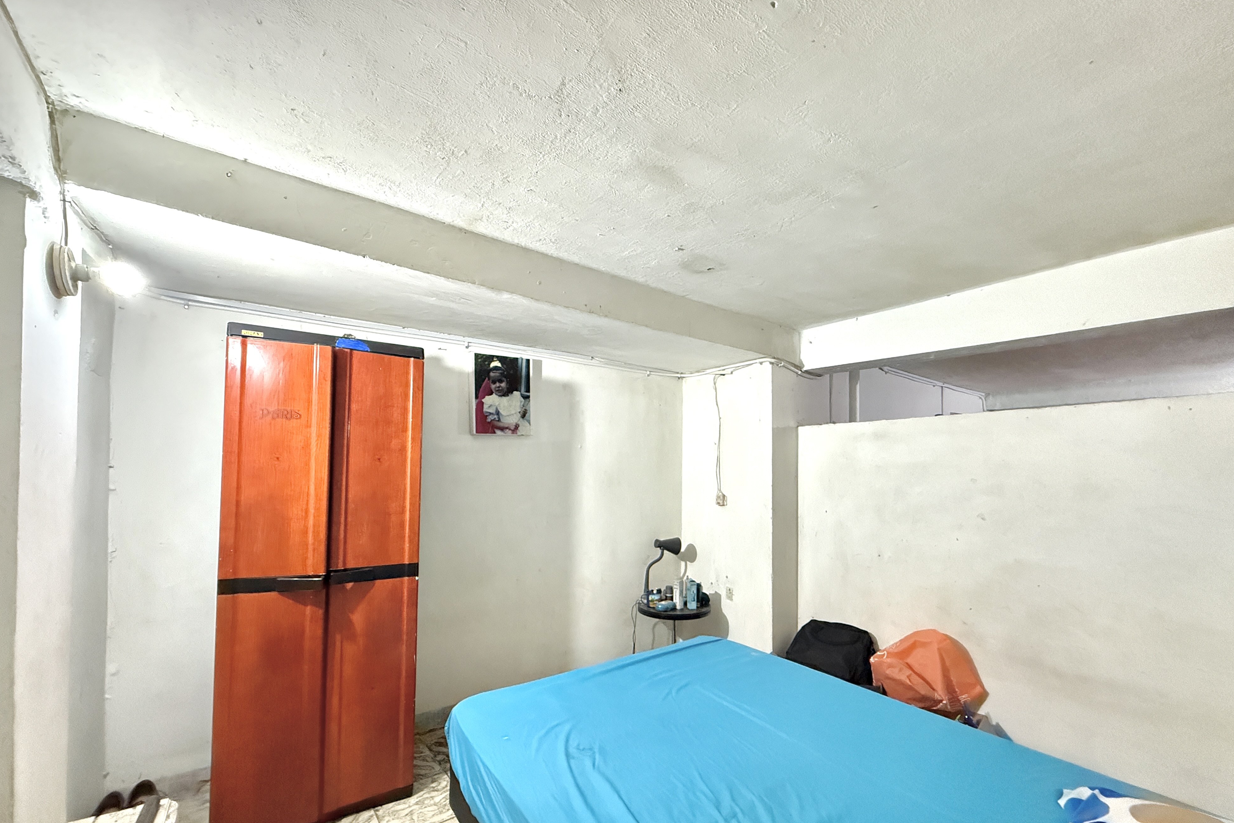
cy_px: 463
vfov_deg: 77.0
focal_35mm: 15
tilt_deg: +1.0
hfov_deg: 100.4
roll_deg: -0.2
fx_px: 514
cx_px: 612
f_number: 2.2
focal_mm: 2.22
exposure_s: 1/60
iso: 1250
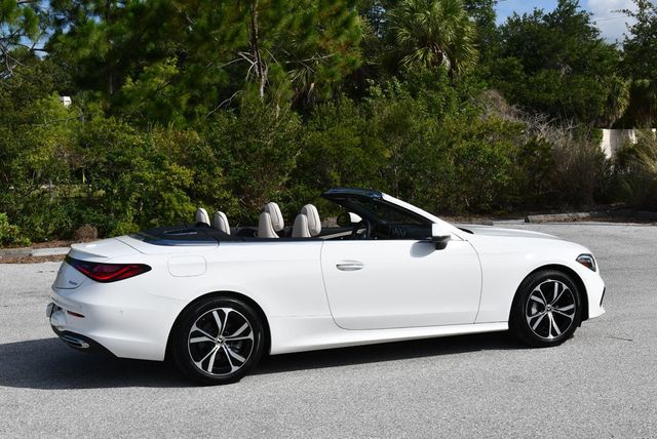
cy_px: 220
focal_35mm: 52
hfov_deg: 38.2
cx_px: 328
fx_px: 950
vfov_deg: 26.0
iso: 100
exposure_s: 1/320
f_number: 9
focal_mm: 26
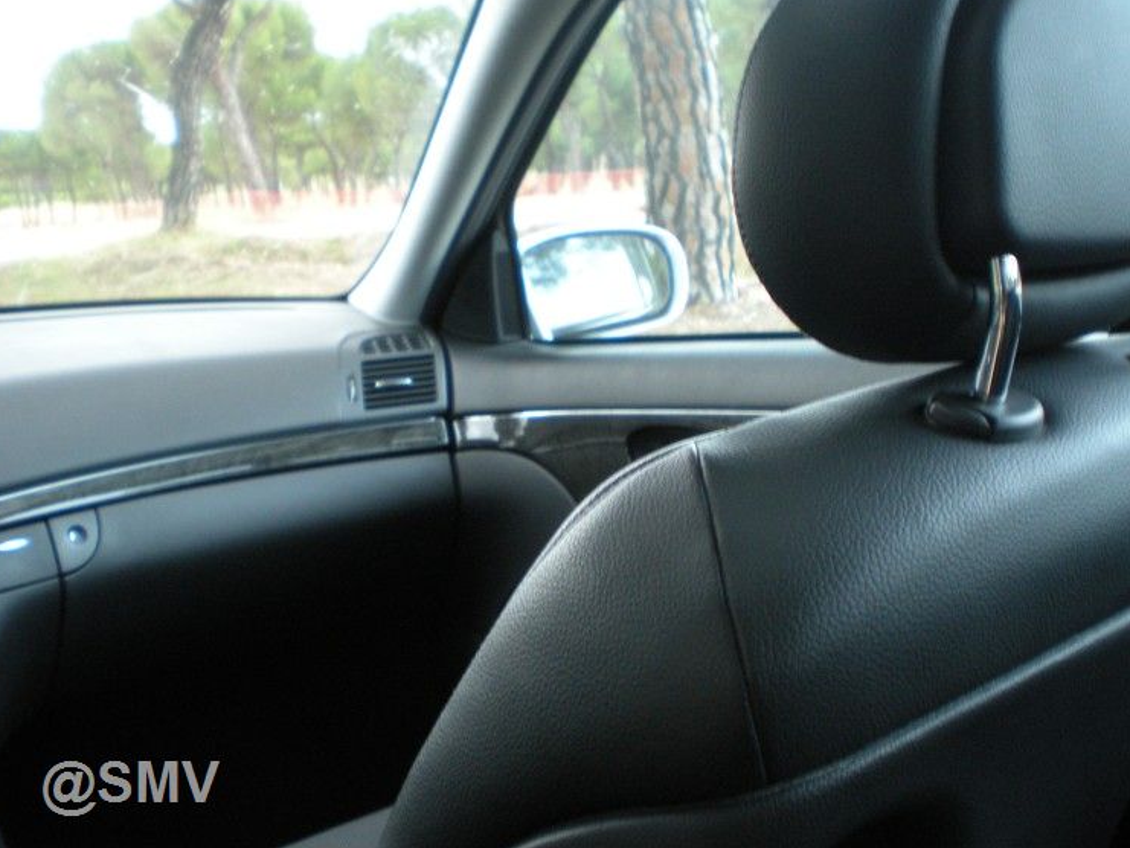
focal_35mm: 41
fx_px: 1339
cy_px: 404
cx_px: 595
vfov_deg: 35.1
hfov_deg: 45.7
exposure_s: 1/35.5
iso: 200
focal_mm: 6.3
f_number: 3.1
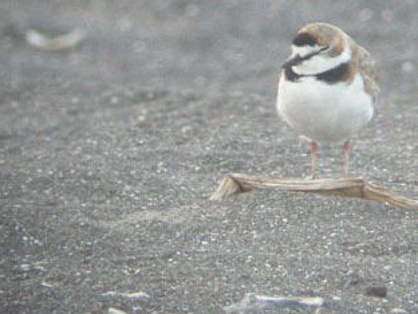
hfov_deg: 9.9
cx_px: 330
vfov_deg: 7.5
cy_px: 105
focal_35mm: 199
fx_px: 2403
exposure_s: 1/60
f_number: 3.9
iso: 400
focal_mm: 20.2
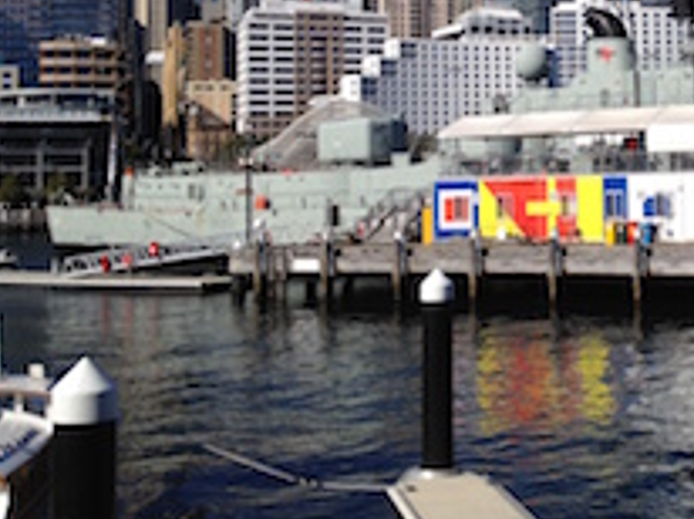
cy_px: 94
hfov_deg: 27.6
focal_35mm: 68
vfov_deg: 21.3
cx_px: 623
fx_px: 1362
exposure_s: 1/3067
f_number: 2.4
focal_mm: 4.28
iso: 64
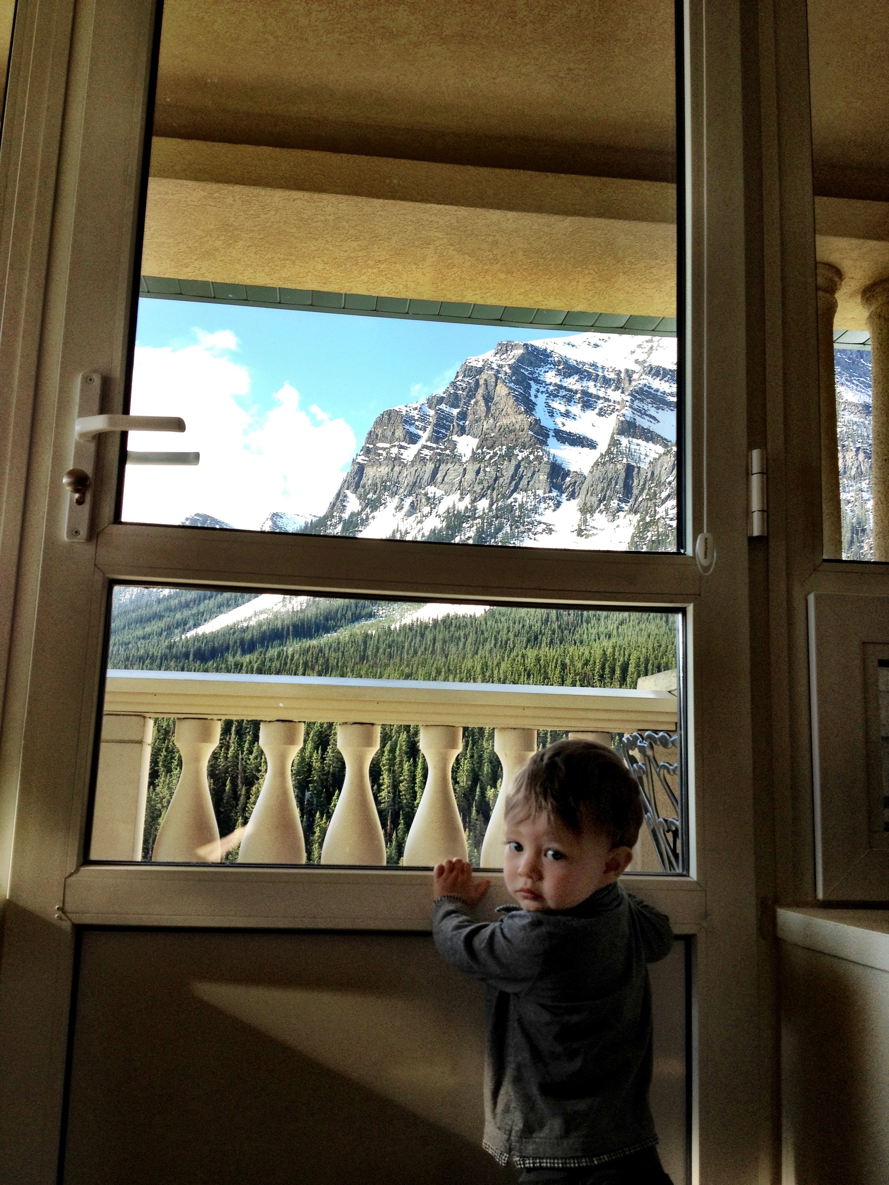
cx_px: 444
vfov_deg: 52.6
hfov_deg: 40.7
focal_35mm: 35
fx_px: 1198
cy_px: 592
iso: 64
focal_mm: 4.28
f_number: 2.4
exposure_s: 1/435
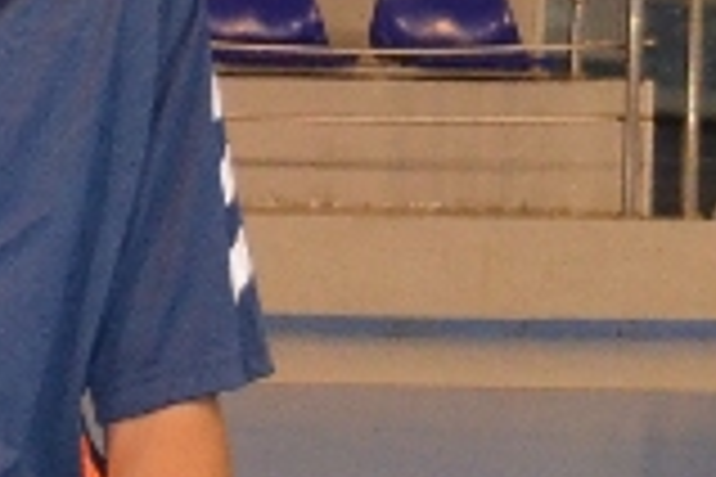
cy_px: 266
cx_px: -1954
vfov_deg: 4.7
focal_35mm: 294
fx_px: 5847
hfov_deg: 6.1
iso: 1600
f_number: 5.6
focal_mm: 26
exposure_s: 1/60
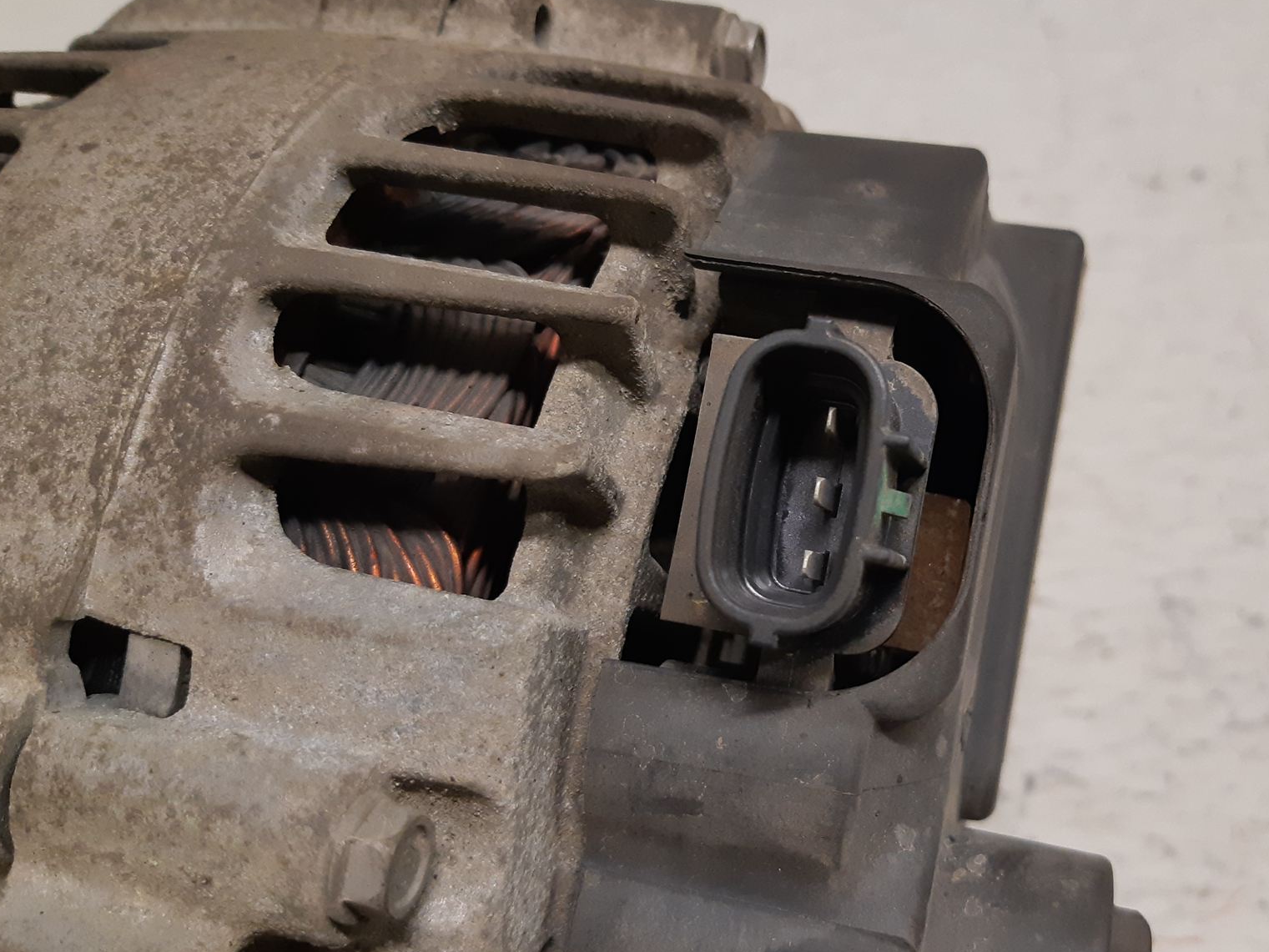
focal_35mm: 35
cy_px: 488
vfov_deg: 40.7
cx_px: 768
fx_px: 1283
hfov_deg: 52.2
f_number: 1.7
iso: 200
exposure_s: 1/50
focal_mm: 3.93
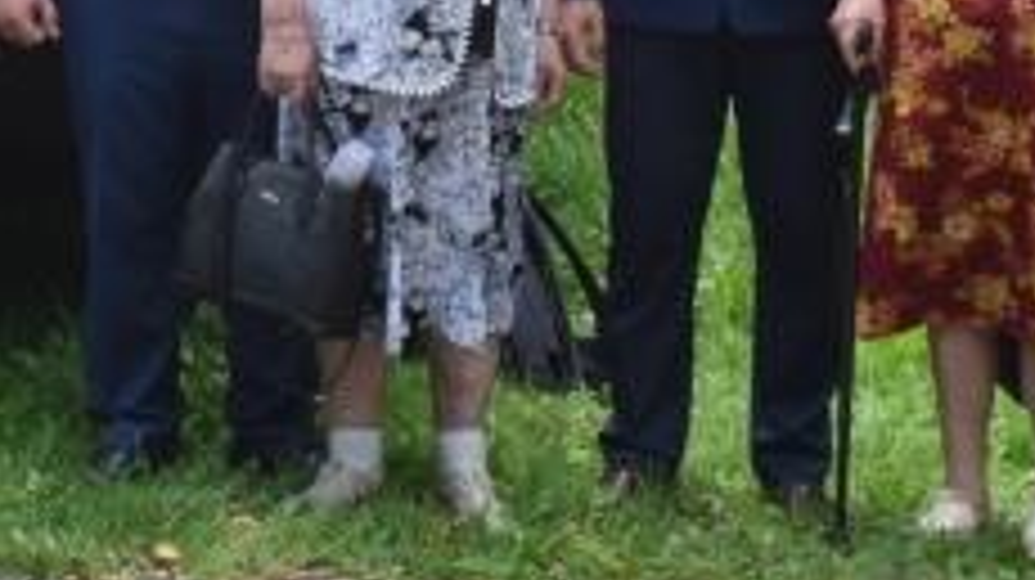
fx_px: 3456
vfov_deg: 9.3
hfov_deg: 16.6
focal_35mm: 126
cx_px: -81
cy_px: -281
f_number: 7.1
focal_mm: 18
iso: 400
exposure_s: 1/200
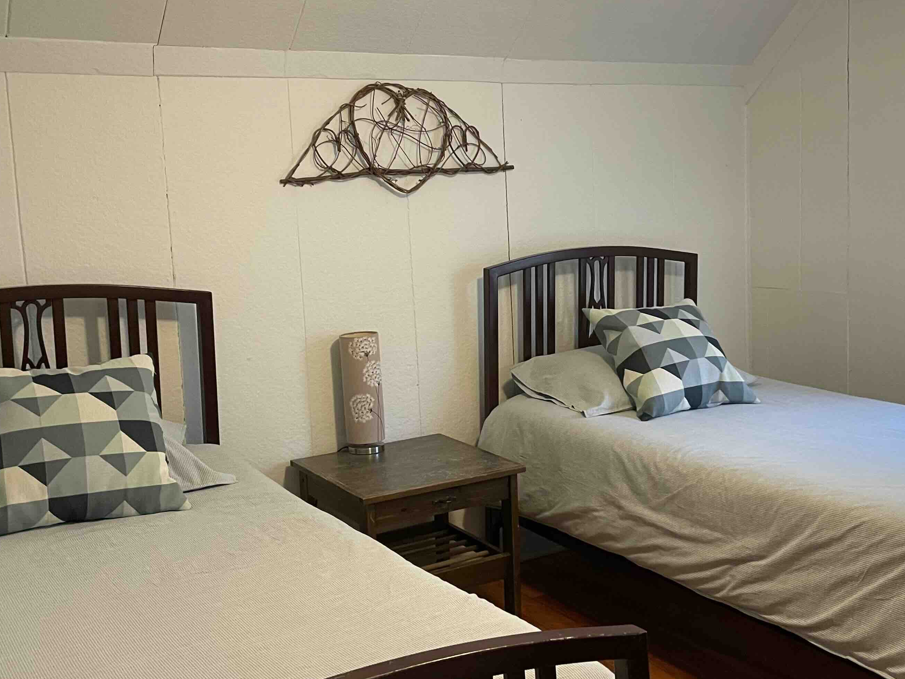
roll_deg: +1.7
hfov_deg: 46.7
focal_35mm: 40
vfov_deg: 35.9
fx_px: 1046
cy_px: 310
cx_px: 515
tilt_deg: -5.7
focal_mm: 4.2
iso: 400
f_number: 1.6
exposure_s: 1/60
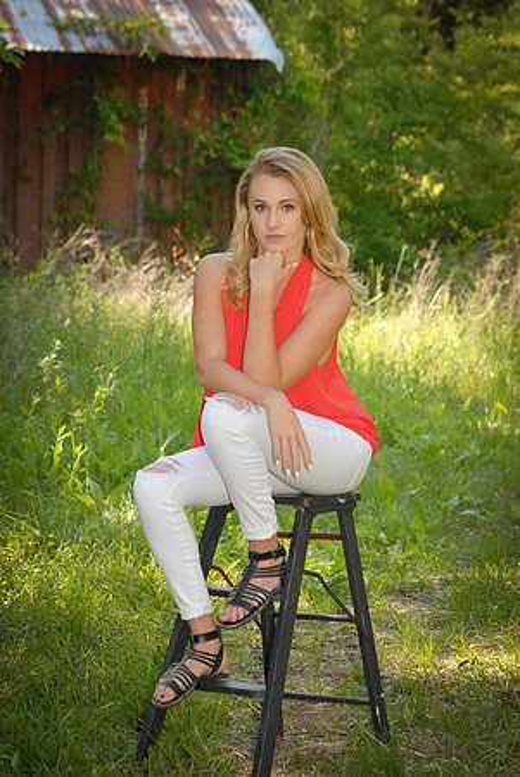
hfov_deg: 12.7
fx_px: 2334
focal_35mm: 108
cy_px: 388
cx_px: 260
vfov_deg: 18.9
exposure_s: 1/160
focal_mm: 72
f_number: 6.3
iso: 400
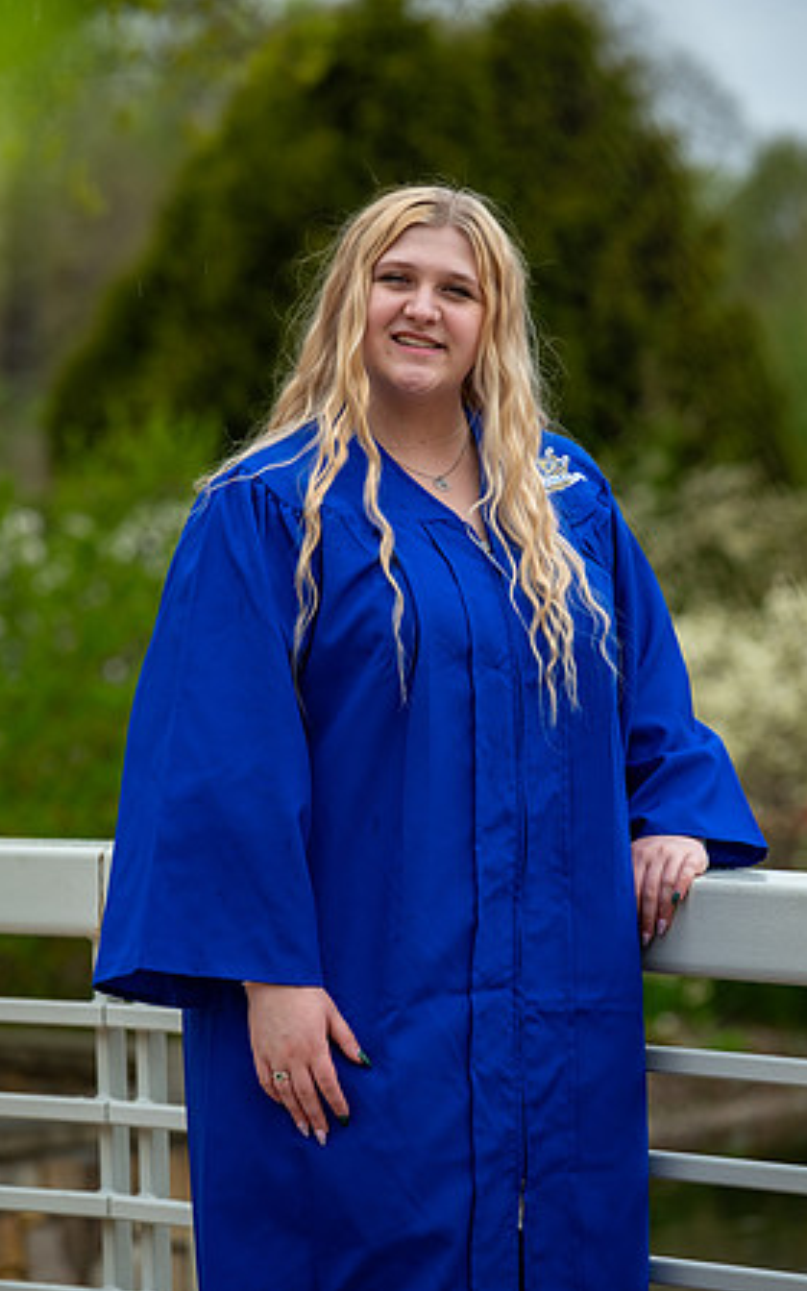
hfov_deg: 6.1
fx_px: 7566
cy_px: 646
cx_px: 424
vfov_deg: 9.8
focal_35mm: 215
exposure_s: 1/320
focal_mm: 140
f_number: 4.5
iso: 250
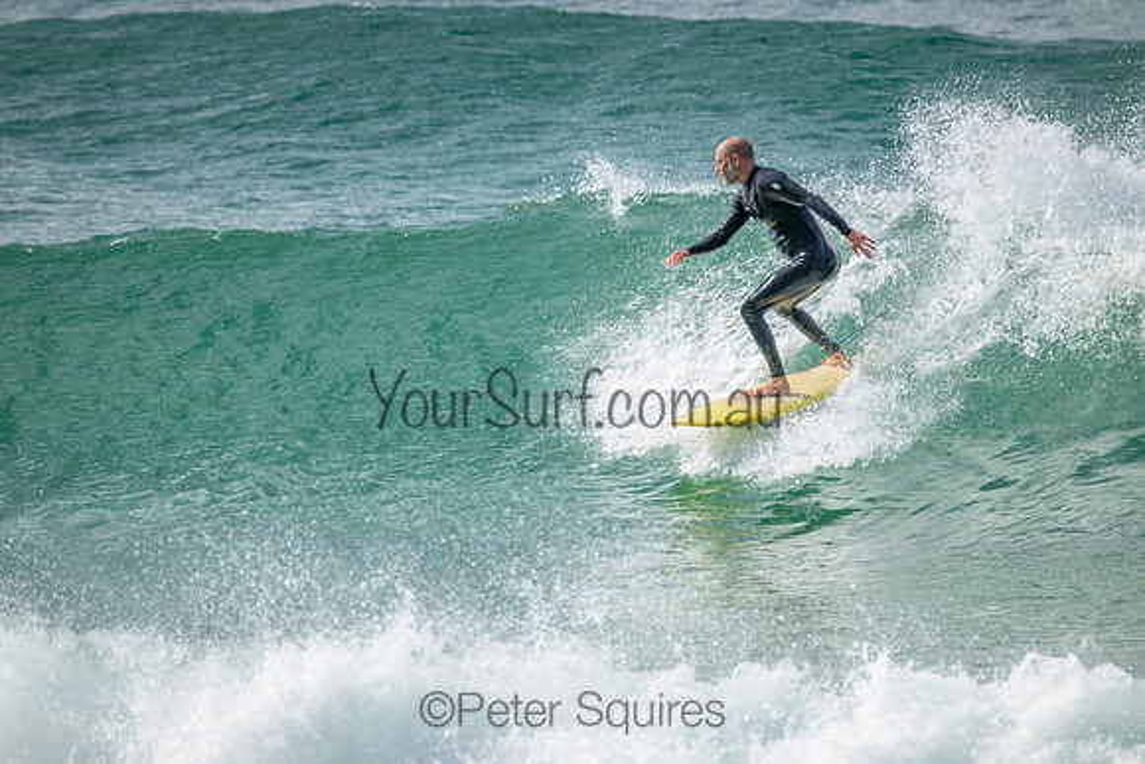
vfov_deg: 1.7
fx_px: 25449
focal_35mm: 800
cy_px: 382
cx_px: 572
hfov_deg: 2.6
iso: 3200
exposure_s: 1/1000
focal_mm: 800
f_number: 11
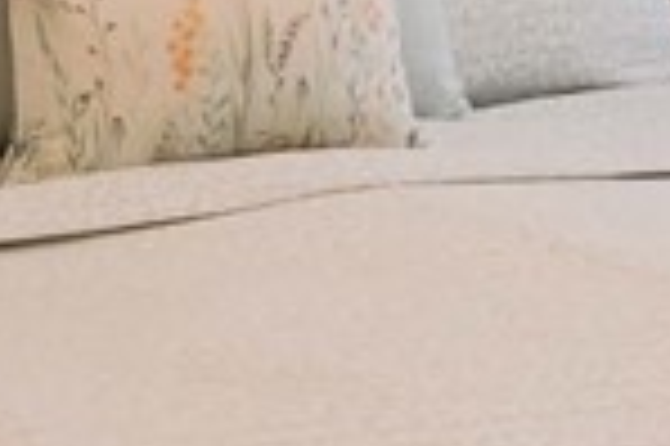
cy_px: -338
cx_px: 326
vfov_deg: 7.6
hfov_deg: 11.8
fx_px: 3253
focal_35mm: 175
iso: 8000
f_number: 9
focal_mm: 24
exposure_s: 1/80
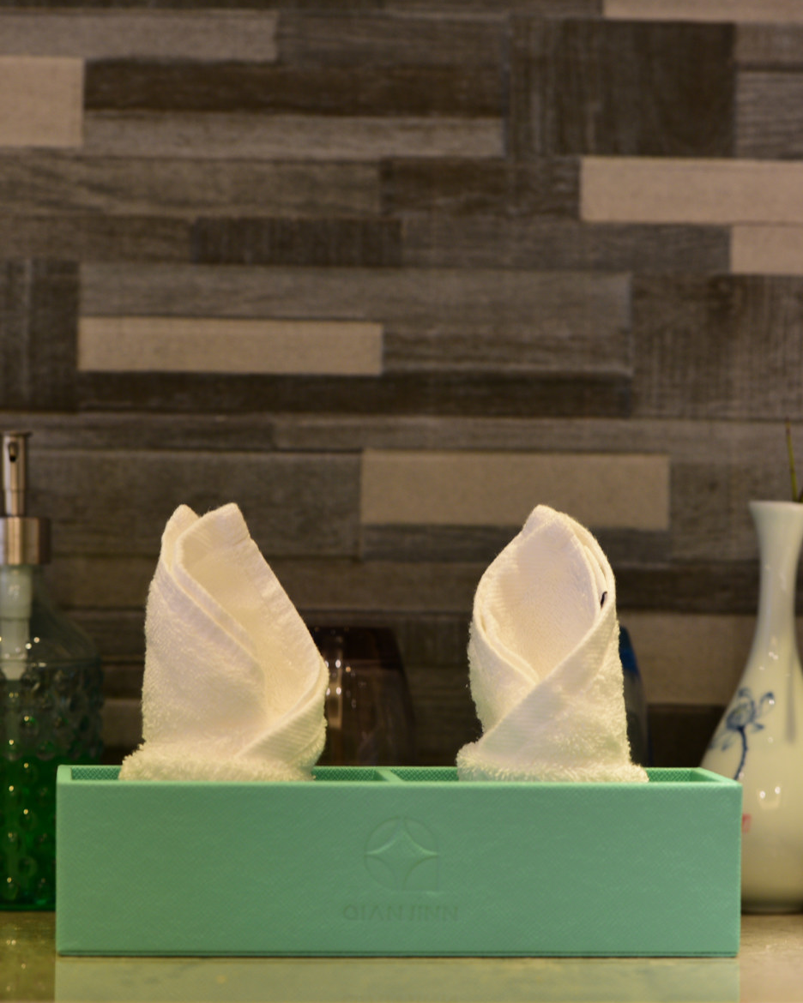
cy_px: 502
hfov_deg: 7.8
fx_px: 5882
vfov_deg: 9.8
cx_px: 441
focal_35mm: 198
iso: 320
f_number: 4
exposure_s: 1/20
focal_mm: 140
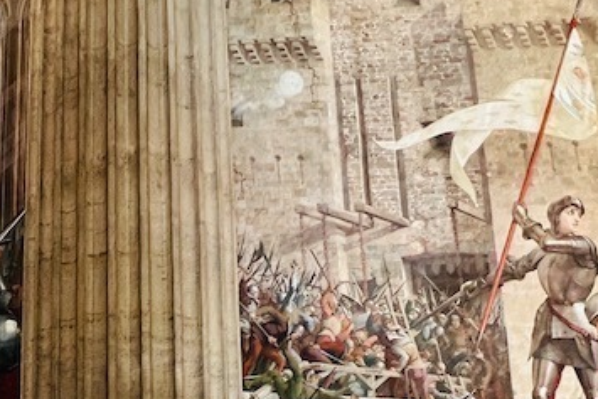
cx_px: 131
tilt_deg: +10.8
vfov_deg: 28.8
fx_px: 648
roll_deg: +0.7
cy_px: 500
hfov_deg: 47.2
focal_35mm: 39
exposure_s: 1/50
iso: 320
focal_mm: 1.57
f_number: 1.8
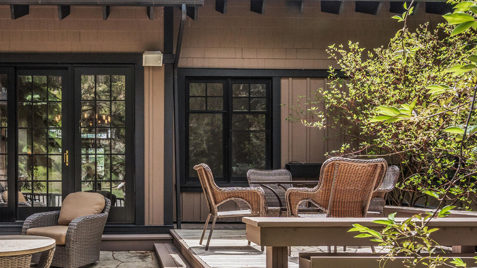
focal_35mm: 30
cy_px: 162
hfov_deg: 60.1
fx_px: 379
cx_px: 108
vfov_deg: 38.8
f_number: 10
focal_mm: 16
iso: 800
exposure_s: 1/500
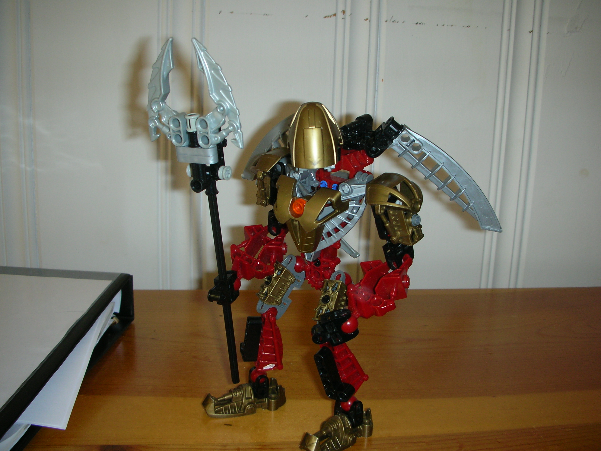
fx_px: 608
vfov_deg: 40.7
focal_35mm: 35
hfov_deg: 52.6
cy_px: 226
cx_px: 300
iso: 50
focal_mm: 5.8
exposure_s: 1/60.1
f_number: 3
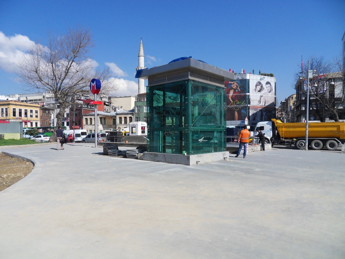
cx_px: 172
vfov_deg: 56.8
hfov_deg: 71.6
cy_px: 130
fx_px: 239
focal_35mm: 24
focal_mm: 4.2
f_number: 7.5
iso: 80
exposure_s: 1/350
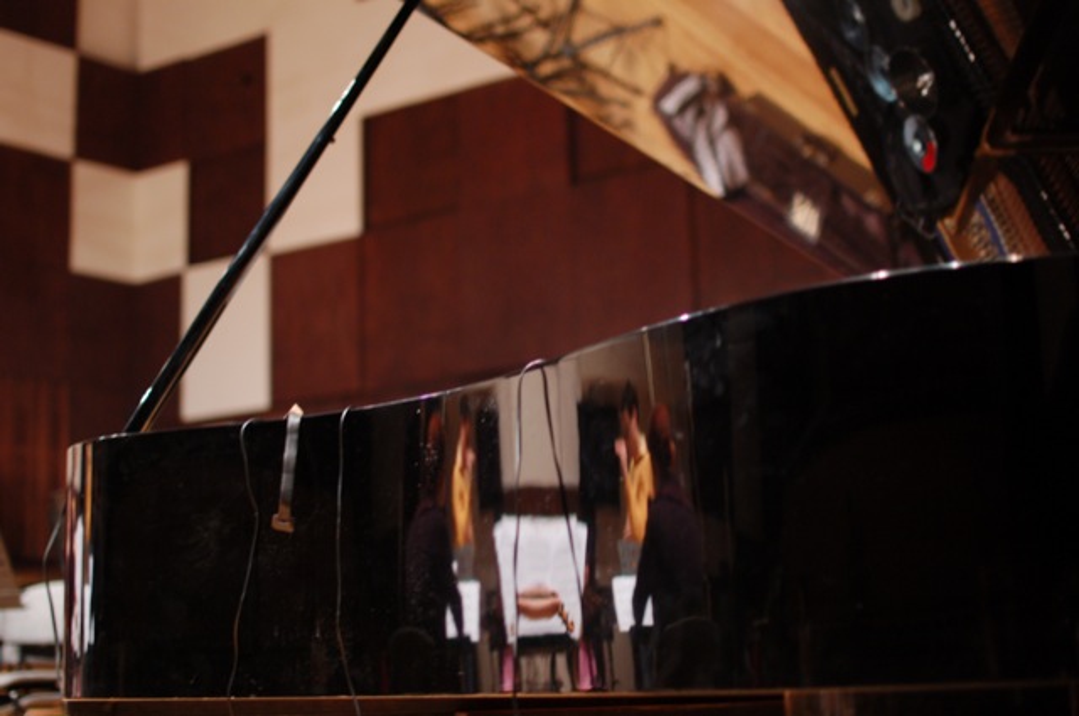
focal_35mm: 52
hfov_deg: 37.9
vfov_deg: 25.7
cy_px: 358
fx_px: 1572
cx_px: 540
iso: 800
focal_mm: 35
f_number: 2
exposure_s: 1/15
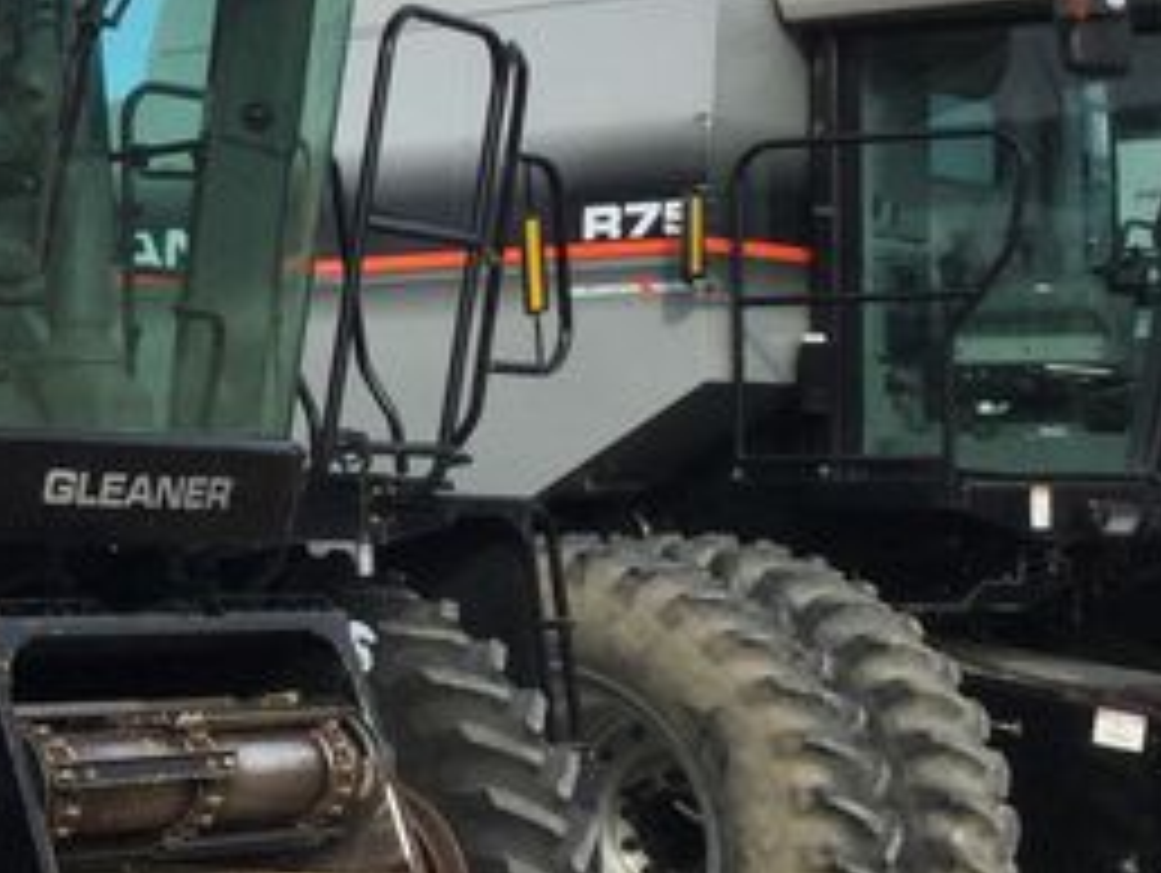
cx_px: -531
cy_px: 364
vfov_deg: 15.4
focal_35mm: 96
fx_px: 3223
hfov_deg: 18.3
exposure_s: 1/815
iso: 25
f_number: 2.4
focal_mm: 3.3
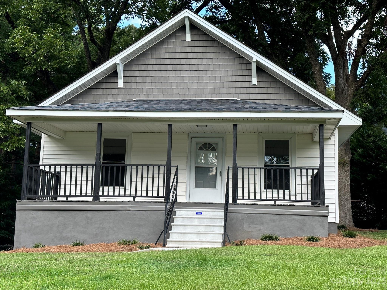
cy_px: 145
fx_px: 537
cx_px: 194
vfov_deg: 30.3
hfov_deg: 39.7
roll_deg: -2.9
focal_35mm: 48
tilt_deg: +10.2
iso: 64
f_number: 1.78
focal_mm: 6.86
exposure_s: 1/538
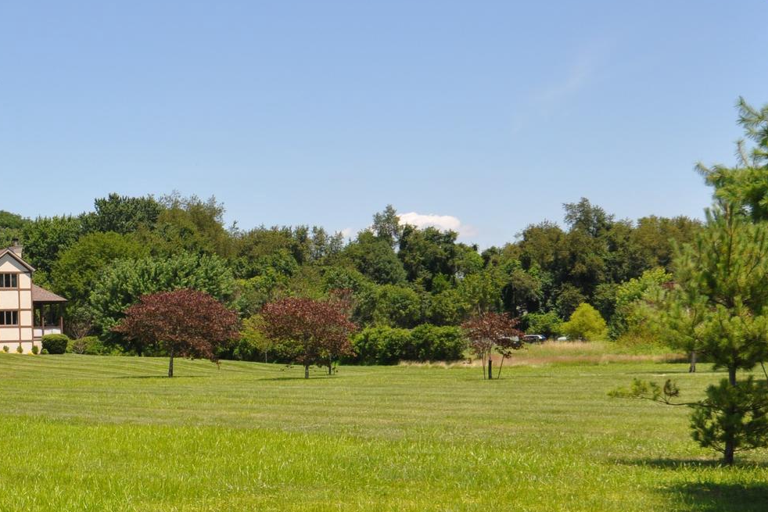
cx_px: 41
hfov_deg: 25.9
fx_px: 1600
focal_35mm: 75
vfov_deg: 18.2
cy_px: 322
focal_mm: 24
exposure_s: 1/350
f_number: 9.5
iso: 250
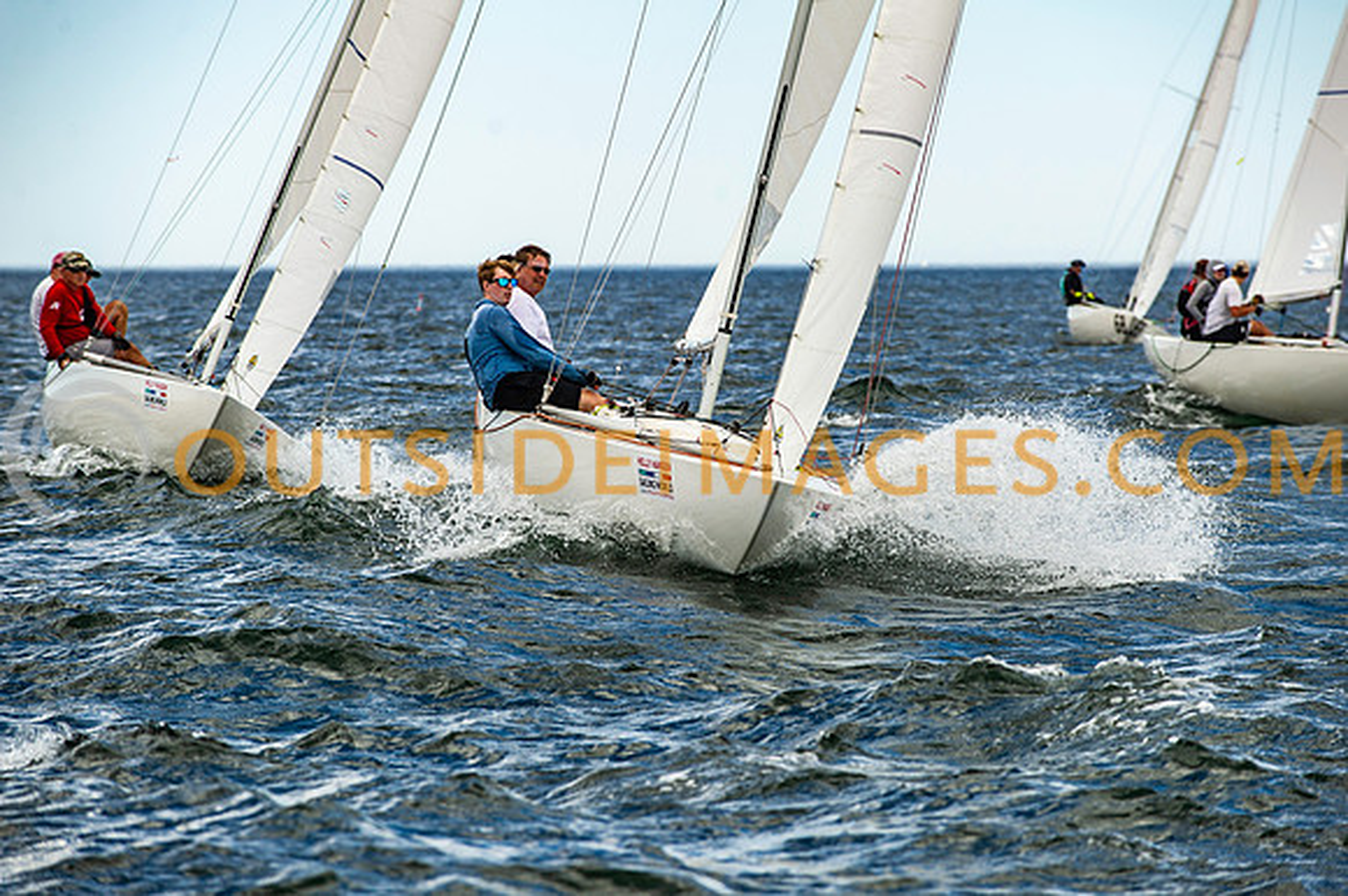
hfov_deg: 9.8
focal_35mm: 209
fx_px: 7835
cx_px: 685
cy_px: 448
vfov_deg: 6.6
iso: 320
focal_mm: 200
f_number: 5.6
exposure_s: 1/1250
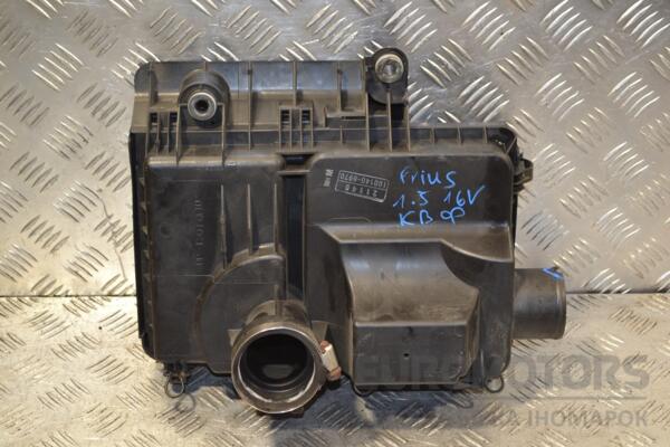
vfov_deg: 19.7
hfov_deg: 29.2
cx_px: 335
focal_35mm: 69
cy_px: 224
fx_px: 1284
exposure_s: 1/60
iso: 560
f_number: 5.3
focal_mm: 46
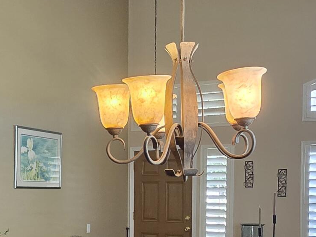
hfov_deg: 35.8
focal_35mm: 53
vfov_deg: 26.9
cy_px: 195
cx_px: 104
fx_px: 484
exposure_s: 1/60
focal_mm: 2.2
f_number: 2.2
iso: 200
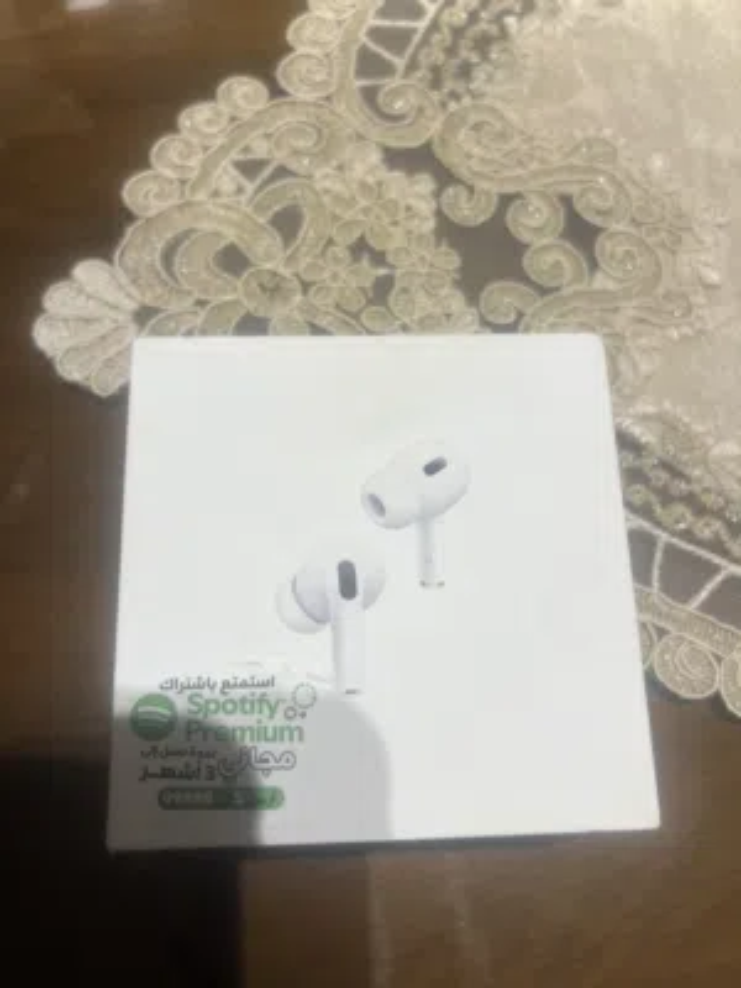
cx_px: 370
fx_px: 742
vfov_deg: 67.3
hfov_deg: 53.1
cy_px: 494
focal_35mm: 26
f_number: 1.5
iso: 40
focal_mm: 5.7
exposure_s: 1/100
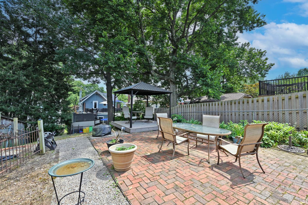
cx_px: 150
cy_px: 99
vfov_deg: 77.3
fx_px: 128
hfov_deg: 100.4
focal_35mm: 15
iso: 100
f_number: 6.3
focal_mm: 14
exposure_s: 1/320
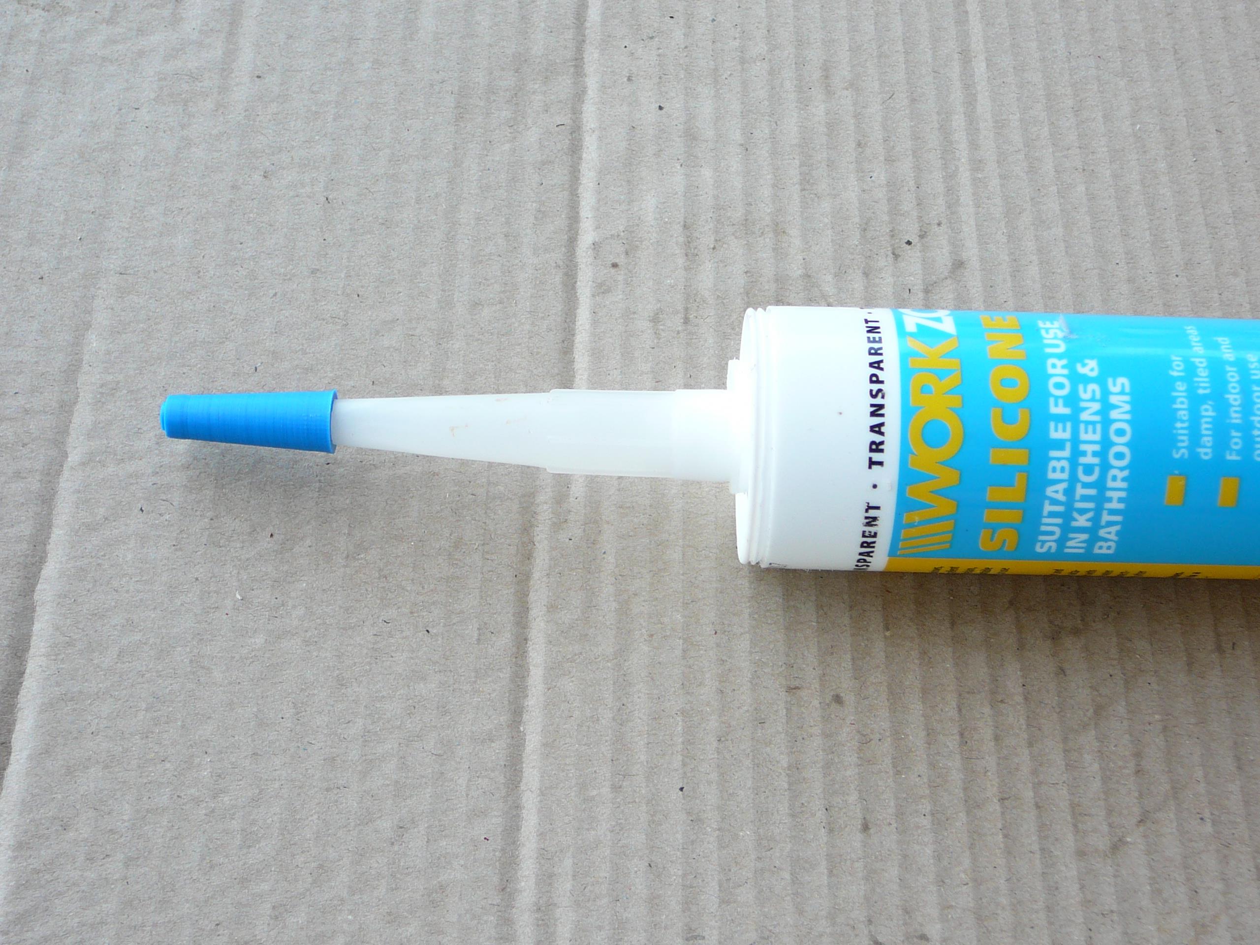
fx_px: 1893
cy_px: 472
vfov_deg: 28.0
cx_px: 630
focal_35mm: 52
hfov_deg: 36.8
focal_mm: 7.8
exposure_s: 1/80
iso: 80
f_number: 3.4
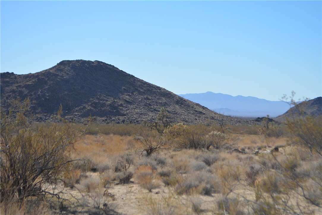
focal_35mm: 82
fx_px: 738
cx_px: 161
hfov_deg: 24.6
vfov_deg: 16.6
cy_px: 108
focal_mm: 55
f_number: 7.1
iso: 400
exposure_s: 1/2000
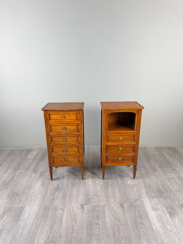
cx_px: 92
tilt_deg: -18.8
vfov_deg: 71.6
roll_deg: -0.3
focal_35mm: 24
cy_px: 122
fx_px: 169
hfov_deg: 56.8
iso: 160
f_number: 1.78
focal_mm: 6.76
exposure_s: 1/50
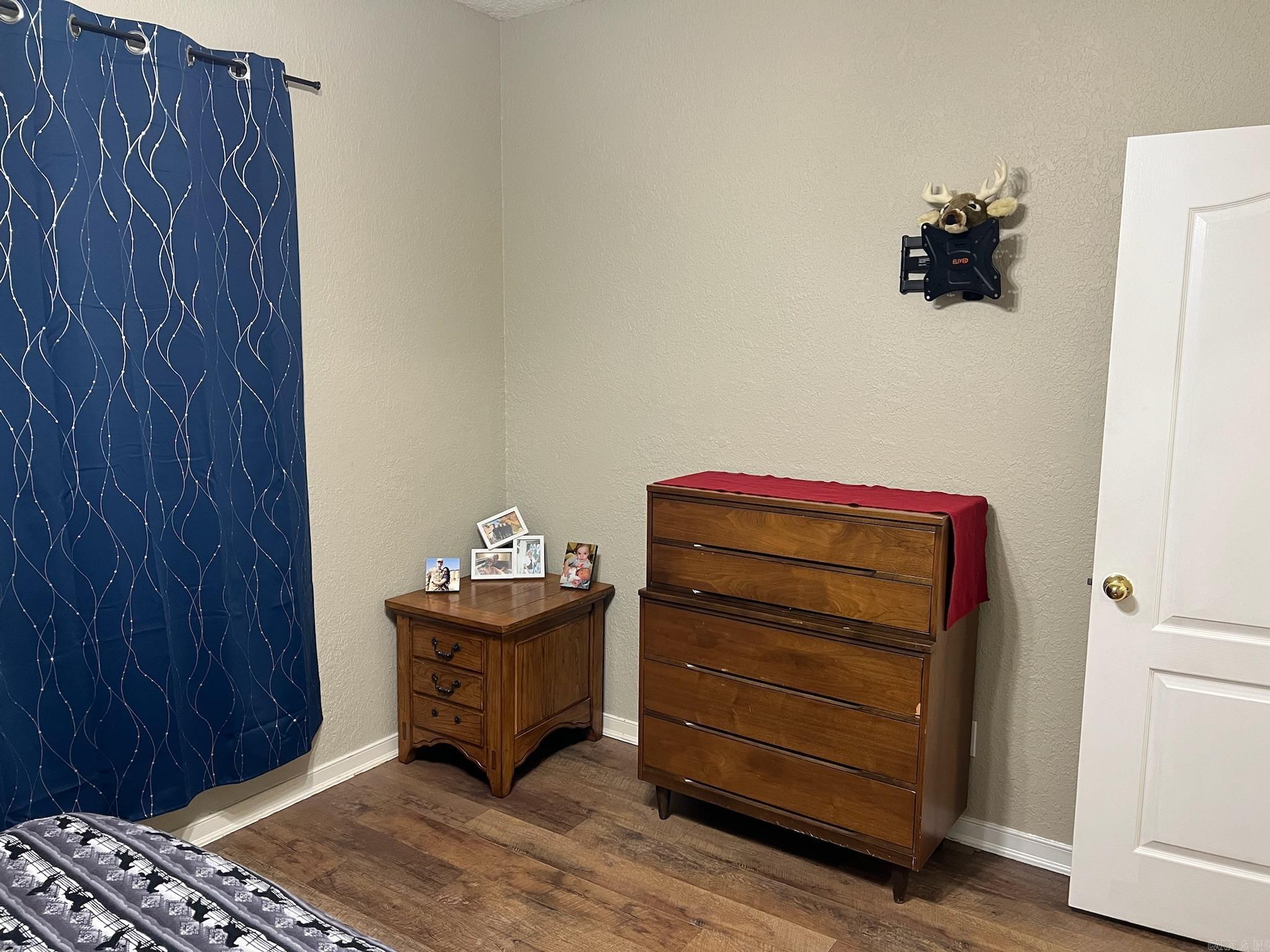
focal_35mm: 26
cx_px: 635
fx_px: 954
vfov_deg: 53.1
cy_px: 476
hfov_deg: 67.3
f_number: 1.5
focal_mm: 5.7
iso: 250
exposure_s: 1/60
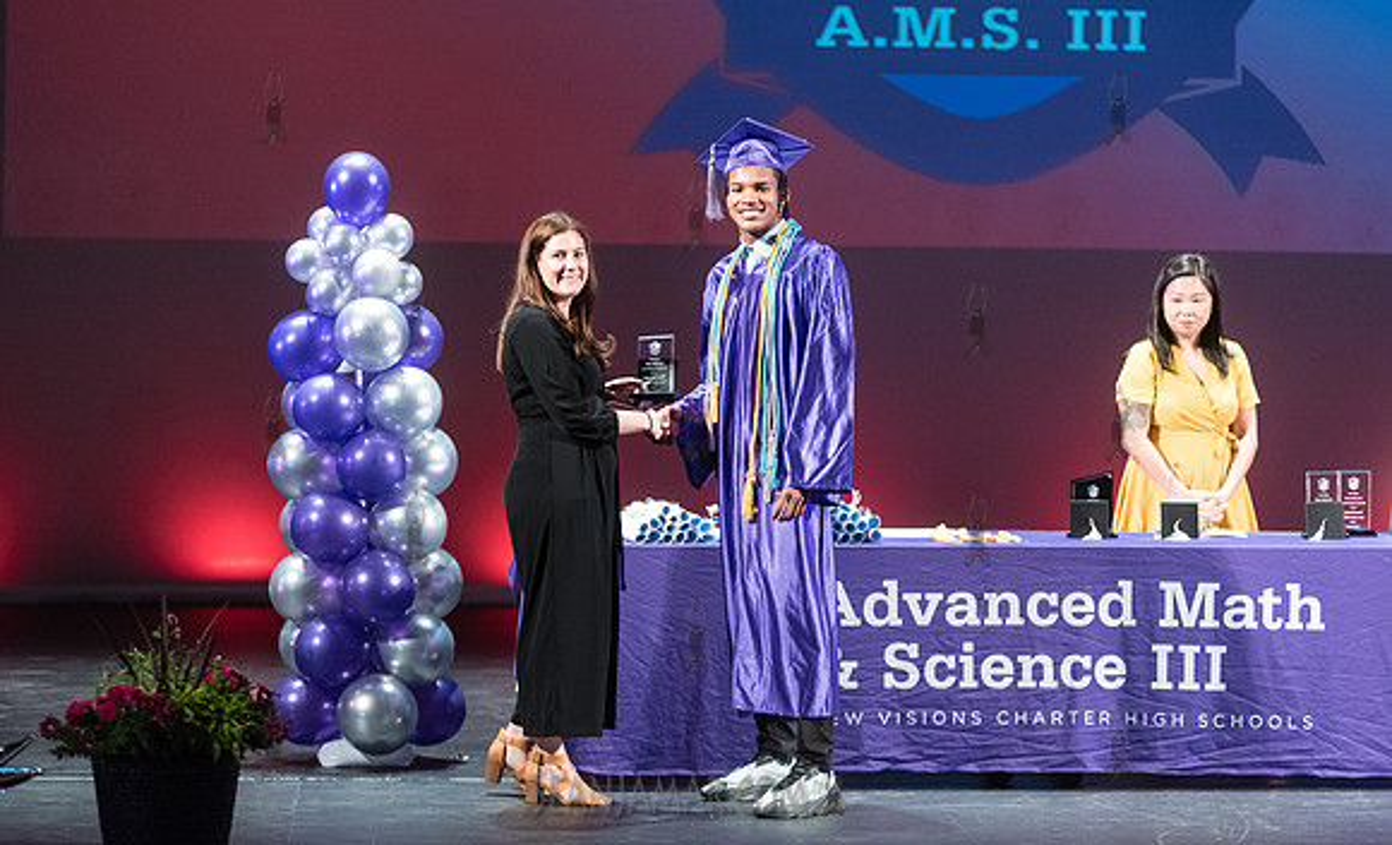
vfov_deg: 10.0
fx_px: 4833
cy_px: 401
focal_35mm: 128
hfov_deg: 16.4
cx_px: 696
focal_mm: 125
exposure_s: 1/320
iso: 4000
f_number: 2.8
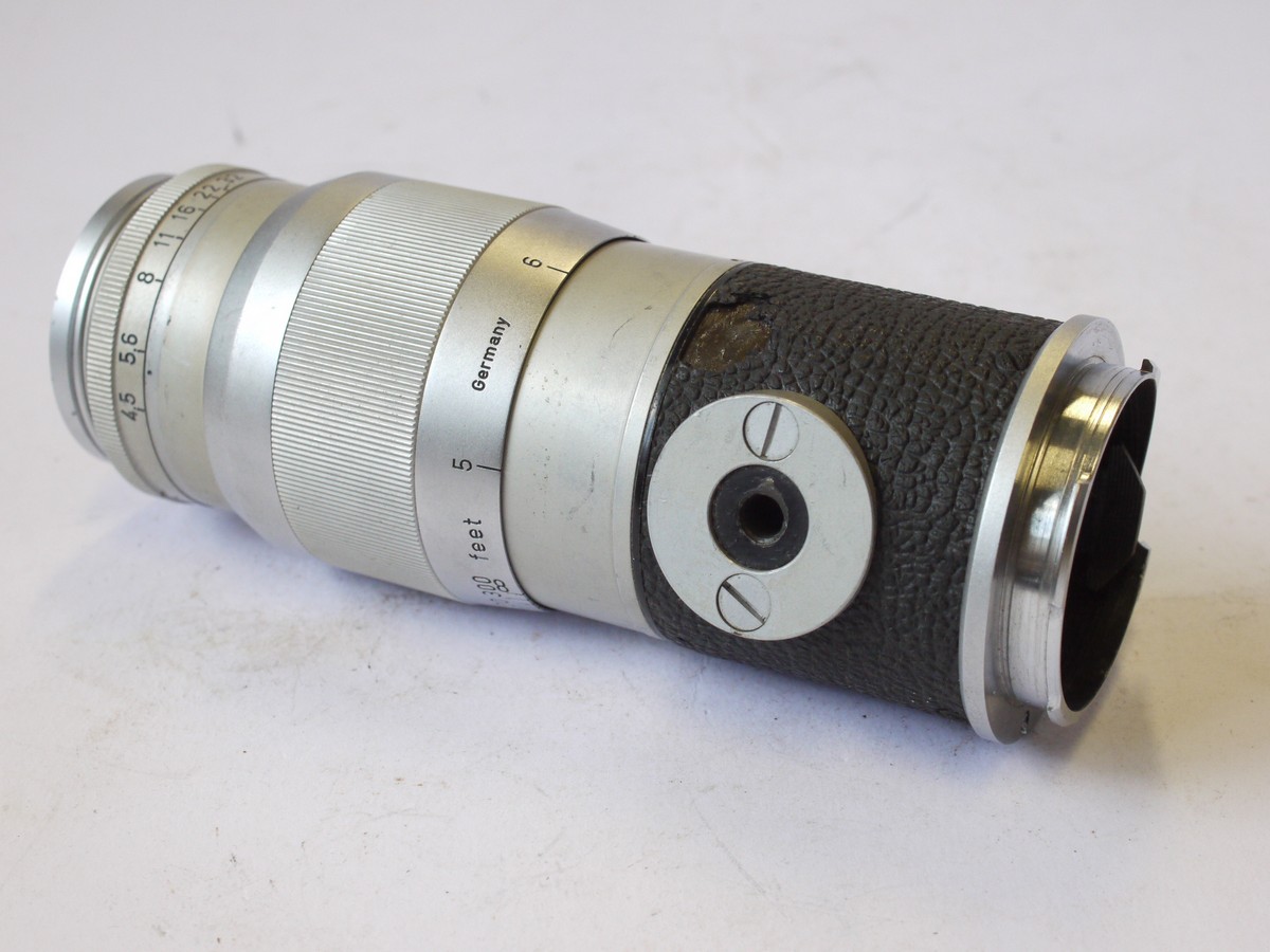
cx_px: 635
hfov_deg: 32.2
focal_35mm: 60
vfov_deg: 24.4
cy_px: 476
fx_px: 2201
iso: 800
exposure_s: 1/100
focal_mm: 30
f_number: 8
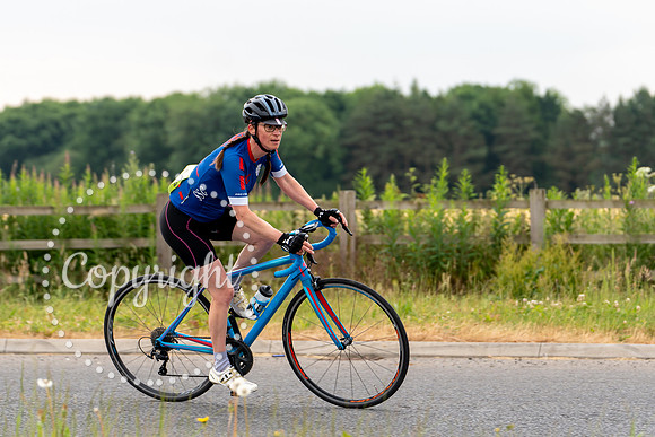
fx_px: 2624
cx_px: 273
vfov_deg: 9.5
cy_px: 145
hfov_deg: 14.2
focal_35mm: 144
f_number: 3.2
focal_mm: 108
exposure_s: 1/800
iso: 160
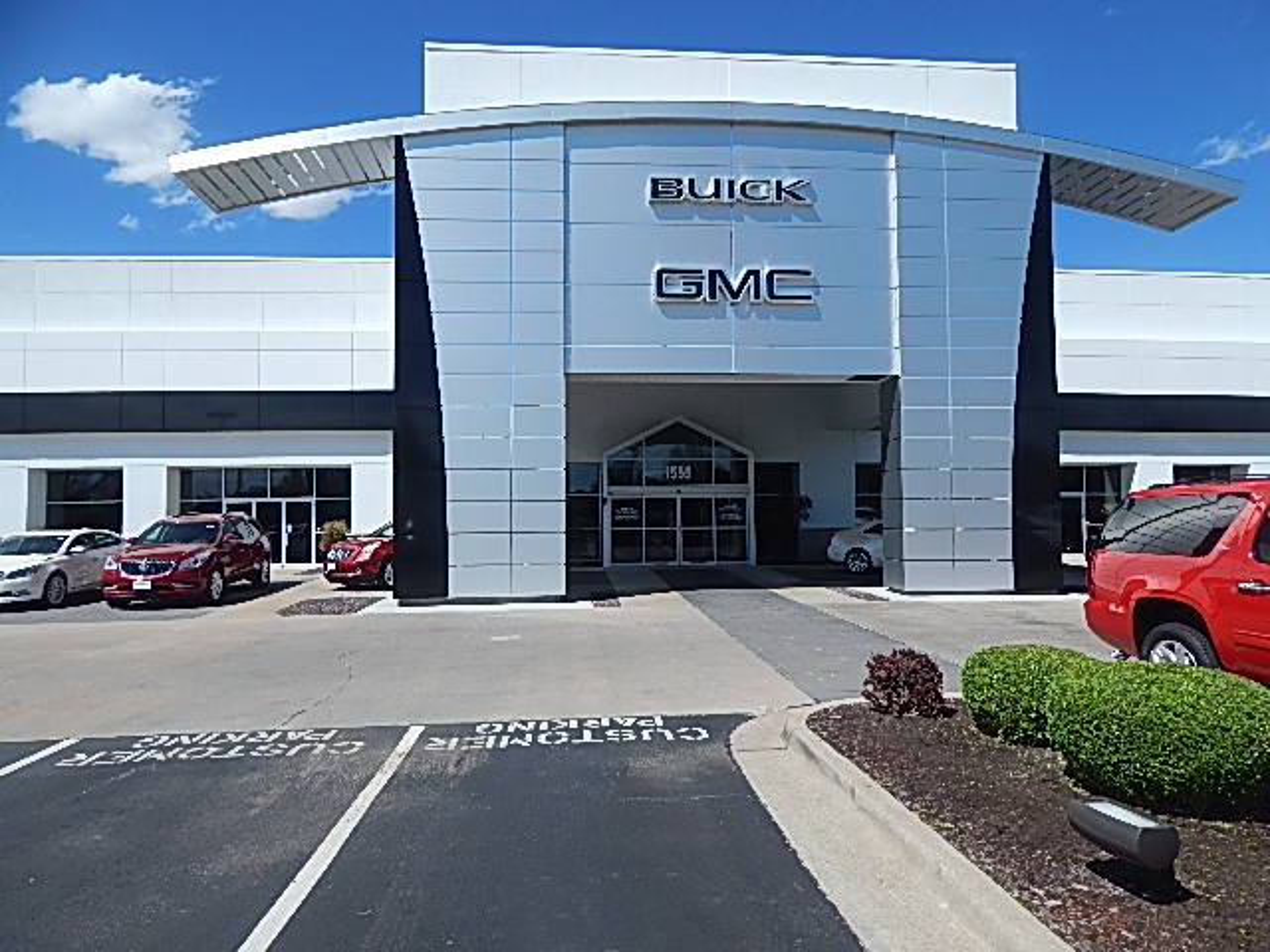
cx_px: 635
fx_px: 844
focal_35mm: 23
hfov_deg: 73.9
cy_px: 476
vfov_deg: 58.9
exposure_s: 1/800
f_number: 6
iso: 125
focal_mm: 4
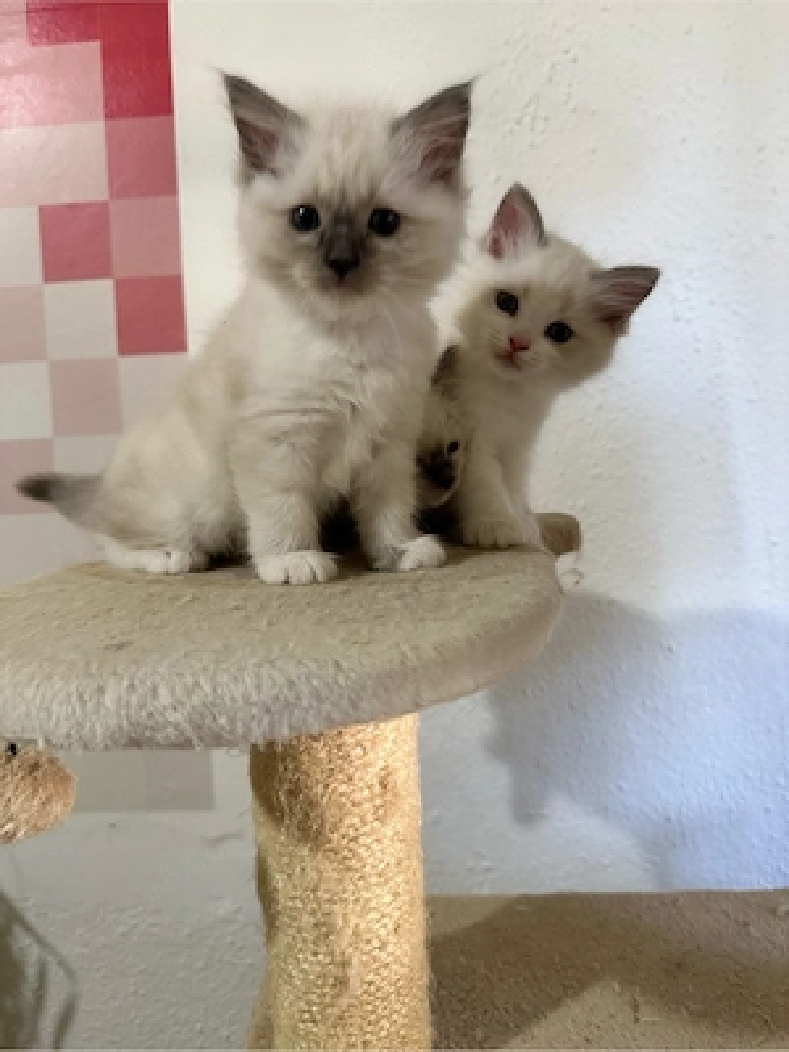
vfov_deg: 71.6
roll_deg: +1.9
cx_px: 394
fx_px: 729
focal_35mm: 24
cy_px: 526
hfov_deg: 56.8
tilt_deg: -1.5
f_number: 1.78
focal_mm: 6.86
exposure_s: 1/50
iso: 250
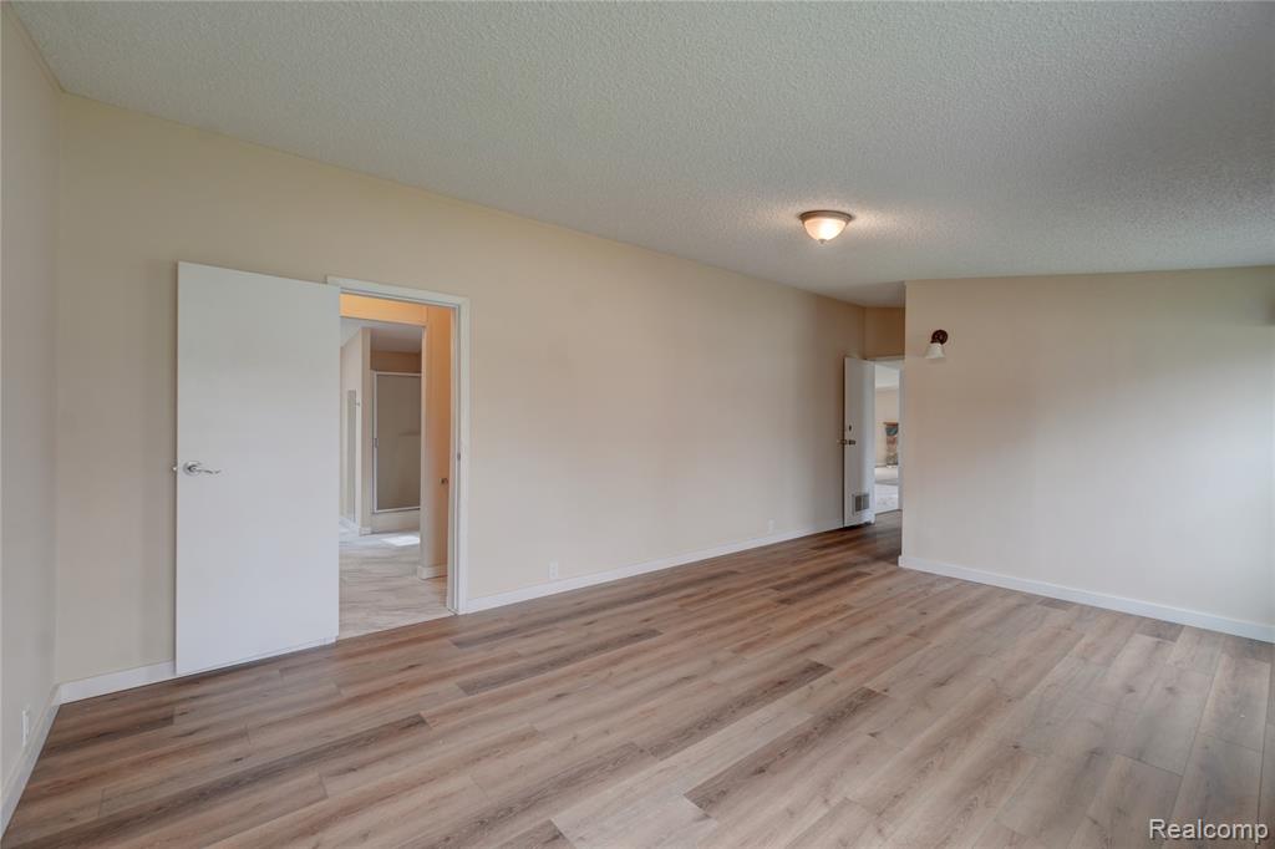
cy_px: 424
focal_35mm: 15
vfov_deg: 77.3
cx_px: 638
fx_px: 531
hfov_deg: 100.4
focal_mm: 10
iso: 400
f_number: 8
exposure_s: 1/15
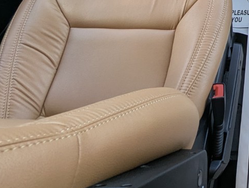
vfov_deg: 27.7
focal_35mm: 46
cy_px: -38
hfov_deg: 33.2
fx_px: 331
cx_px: 303
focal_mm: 2.35
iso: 39
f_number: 2.2
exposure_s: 1/221
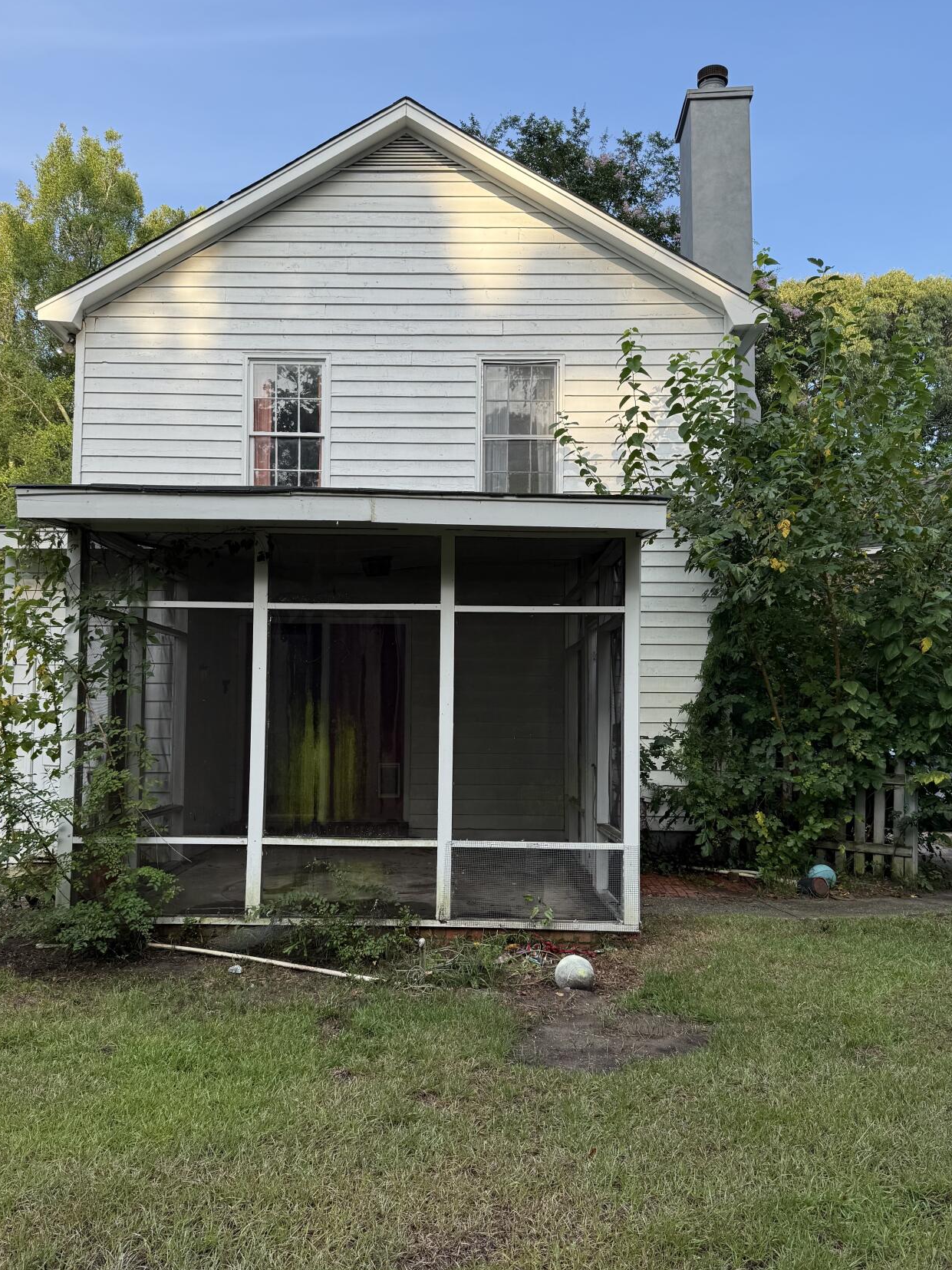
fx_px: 1064
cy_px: 665
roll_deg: -0.5
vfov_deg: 61.6
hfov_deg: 48.2
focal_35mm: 29
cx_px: 473
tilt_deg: +5.5
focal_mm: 6.76
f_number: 1.78
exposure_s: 1/1091
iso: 80
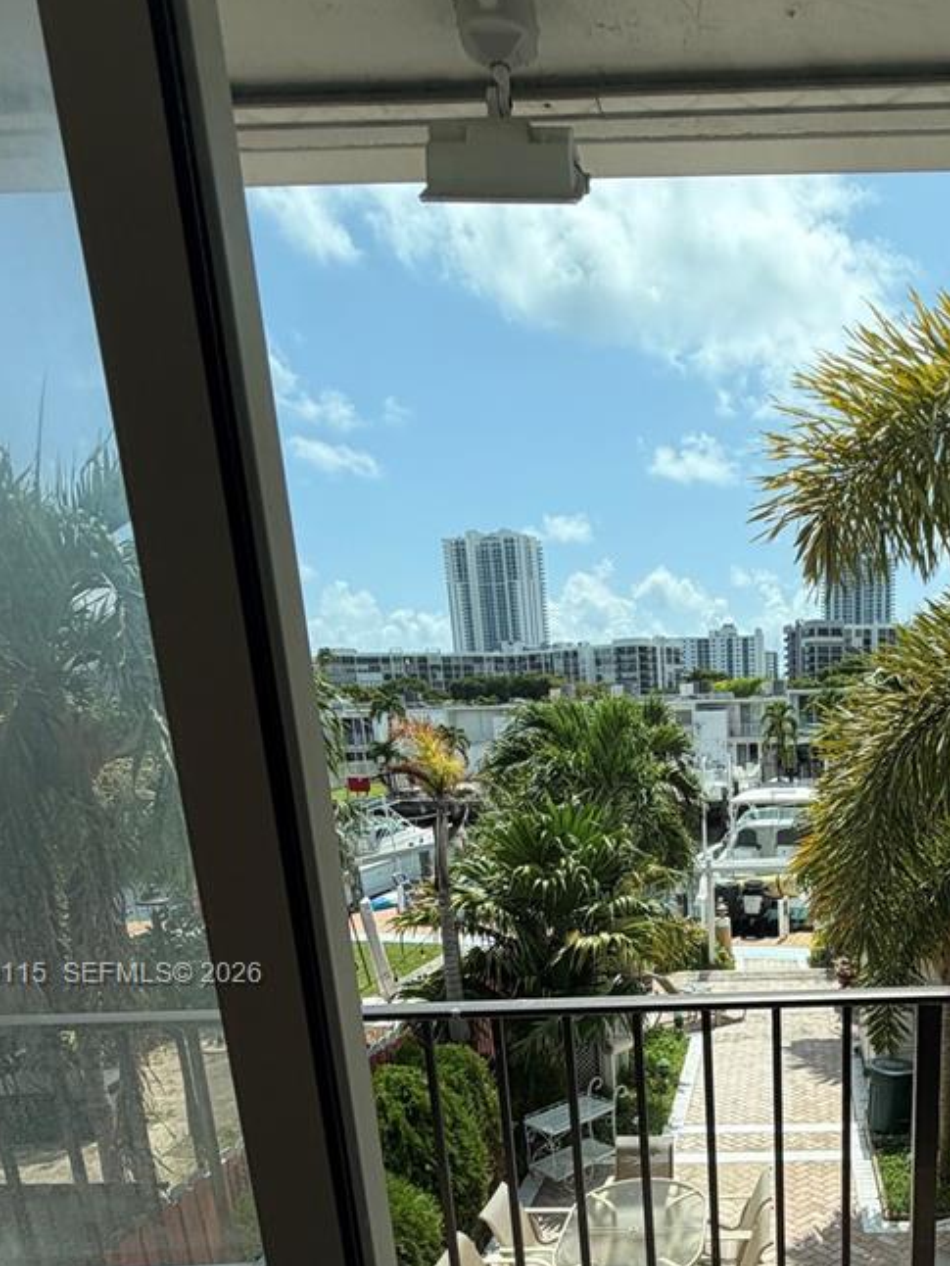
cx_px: 782
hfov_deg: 49.5
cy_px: 976
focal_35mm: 26
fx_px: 951
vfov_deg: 62.7
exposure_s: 1/809
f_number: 2.2
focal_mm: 2.22
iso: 20
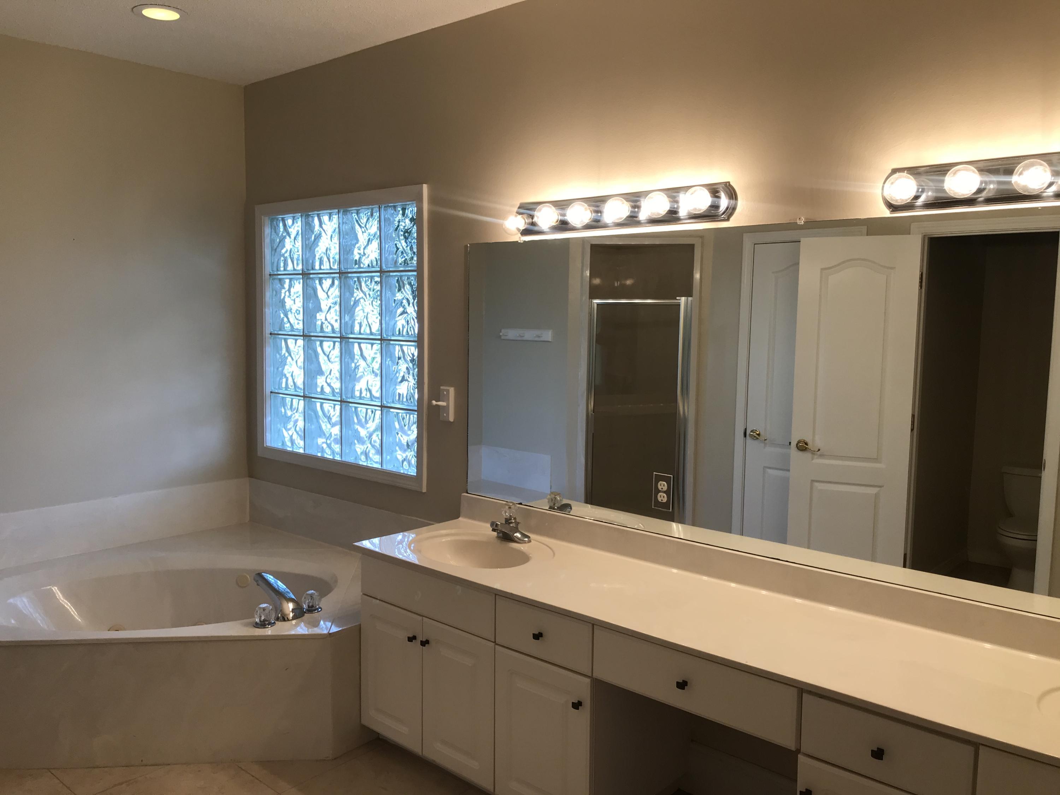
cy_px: 398
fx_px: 857
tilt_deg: -6.2
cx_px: 530
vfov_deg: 49.7
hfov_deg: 63.4
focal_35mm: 28
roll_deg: -1.4
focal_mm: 3.99
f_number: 1.8
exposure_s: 1/40
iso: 25
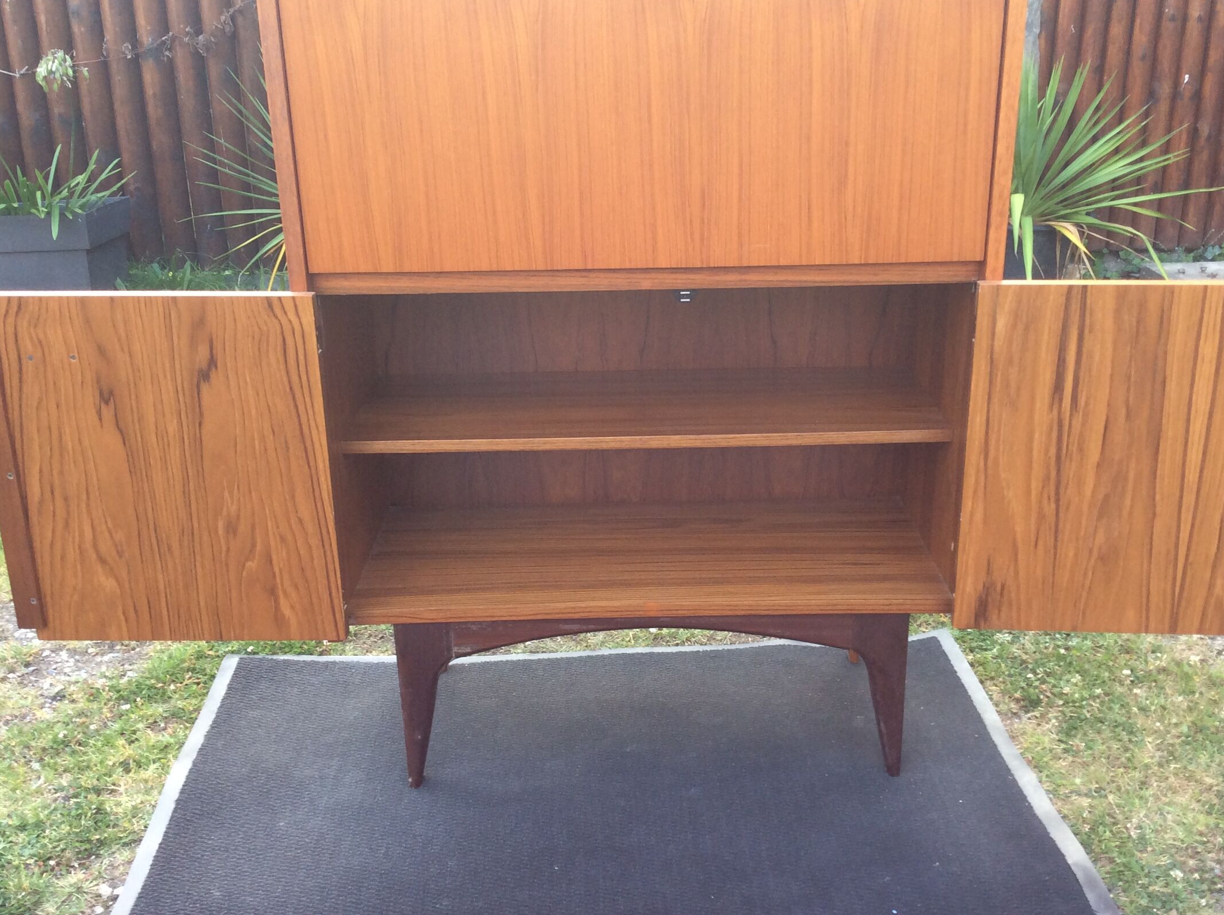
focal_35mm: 39
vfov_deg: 36.7
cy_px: 458
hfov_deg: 47.9
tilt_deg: -22.5
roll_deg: +0.9
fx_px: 1377
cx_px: 634
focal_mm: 3.3
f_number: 2.4
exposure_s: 1/50
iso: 40
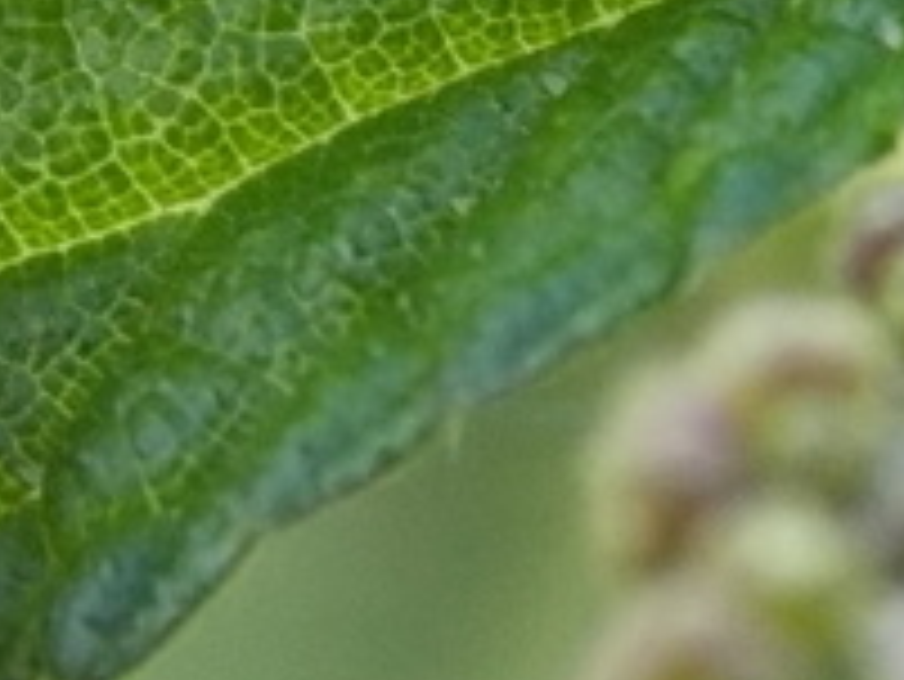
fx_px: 13091
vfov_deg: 3.0
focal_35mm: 501
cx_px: 794
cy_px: -477
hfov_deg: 4.0
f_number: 4.8
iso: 400
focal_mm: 20.9
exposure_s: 1/30
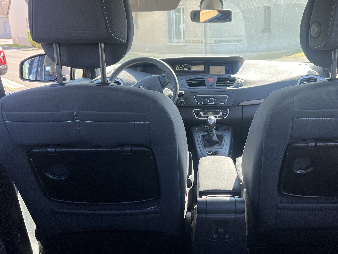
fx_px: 312
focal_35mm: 32
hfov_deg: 56.3
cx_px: 205
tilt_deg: -16.4
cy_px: 114
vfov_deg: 44.1
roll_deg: +1.1
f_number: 1.5
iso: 40
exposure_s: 1/254
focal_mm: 5.7
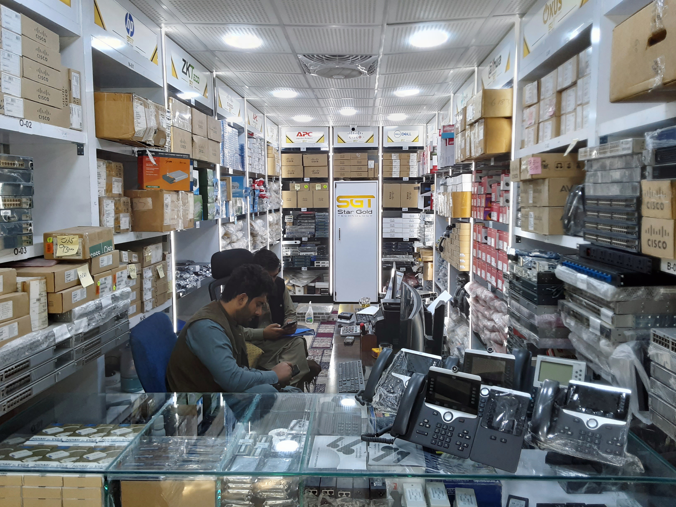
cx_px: 338
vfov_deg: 49.7
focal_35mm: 28
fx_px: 547
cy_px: 254
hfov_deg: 63.4
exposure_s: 1/100
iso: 64
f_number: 1.9
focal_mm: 2.9
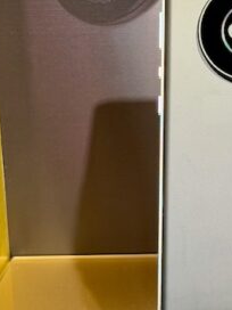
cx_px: 287
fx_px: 1466
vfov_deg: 12.0
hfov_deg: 8.9
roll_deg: +1.5
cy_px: 91
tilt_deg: -14.3
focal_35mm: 164
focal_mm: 6.76
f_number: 1.78
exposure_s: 1/103
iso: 160
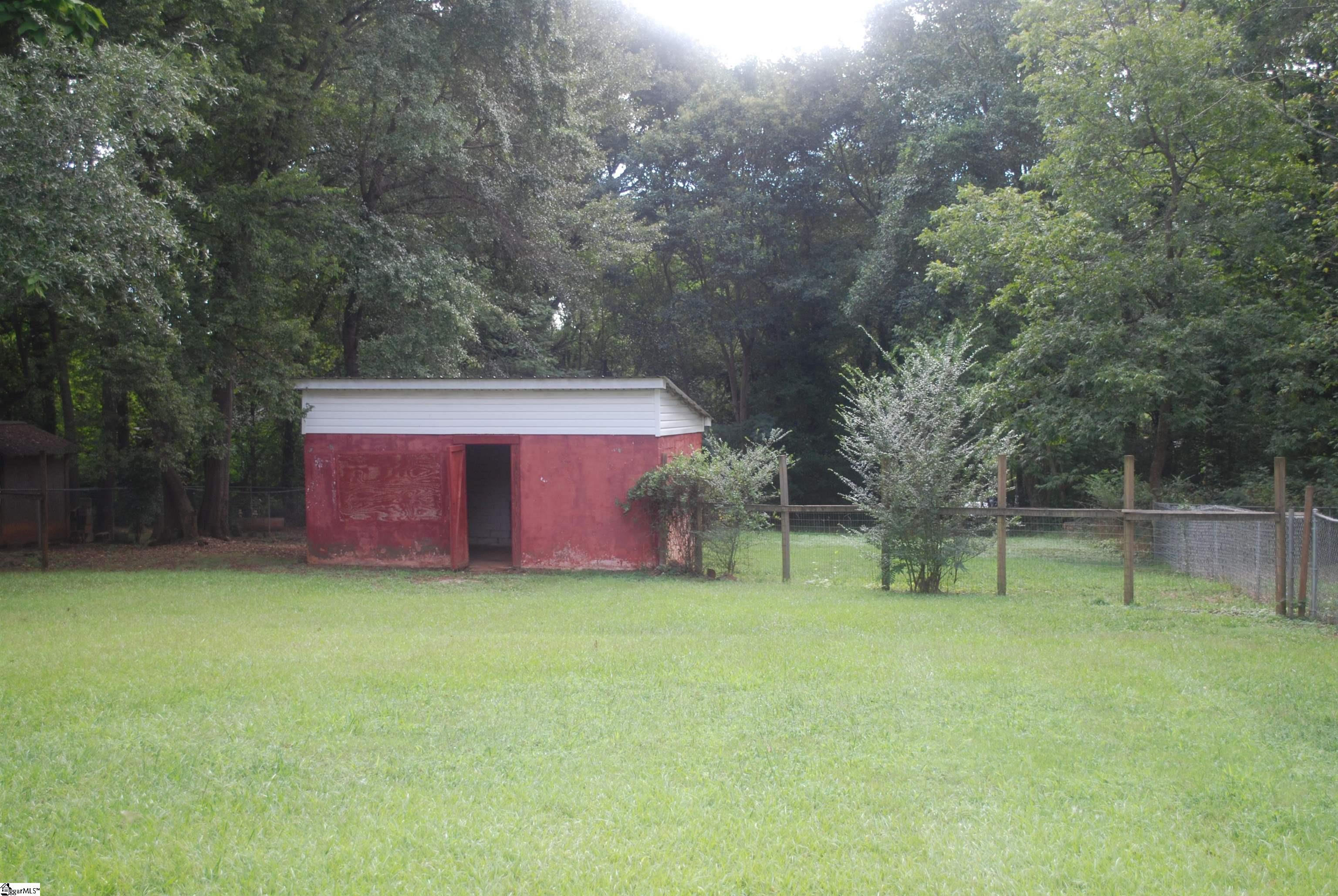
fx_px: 1786
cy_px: 448
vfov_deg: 28.1
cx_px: 669
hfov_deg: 41.1
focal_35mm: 48
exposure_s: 1/125
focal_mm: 32
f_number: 4.8
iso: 200
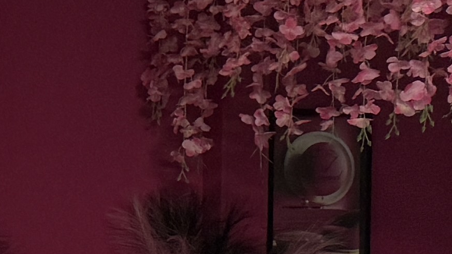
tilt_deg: +0.0
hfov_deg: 9.6
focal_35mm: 171
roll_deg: -0.7
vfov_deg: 6.9
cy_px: 442
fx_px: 2049
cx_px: -936
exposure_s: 1/50
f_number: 1.78
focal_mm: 6.76
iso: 125
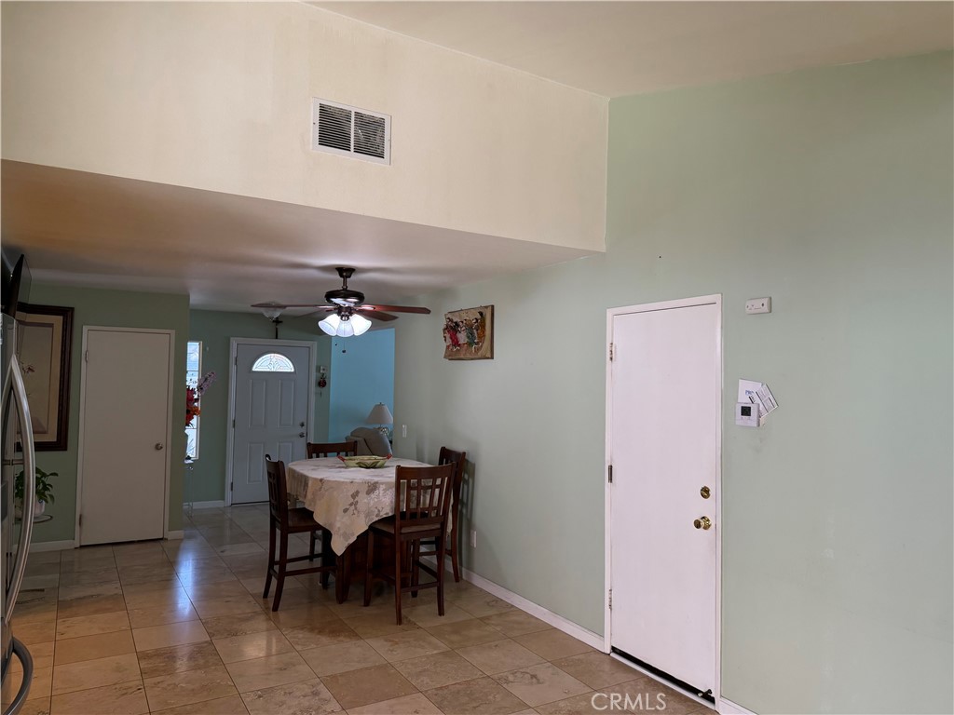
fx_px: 661
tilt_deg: +1.2
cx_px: 477
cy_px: 358
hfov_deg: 71.6
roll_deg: -1.0
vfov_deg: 56.8
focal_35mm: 24
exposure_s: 1/120
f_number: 1.78
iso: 125
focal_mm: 6.76
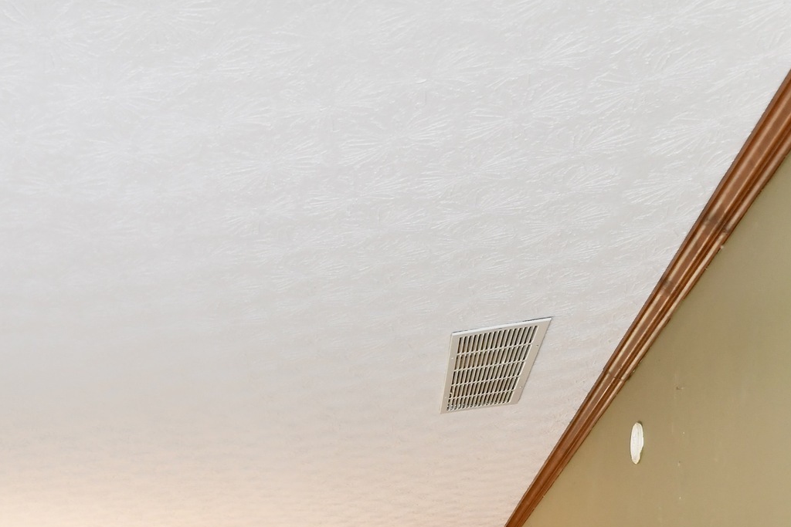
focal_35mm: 42
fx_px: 923
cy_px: 747
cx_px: -75
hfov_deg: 38.5
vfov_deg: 25.6
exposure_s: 1/125
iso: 640
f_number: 6.3
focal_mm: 14
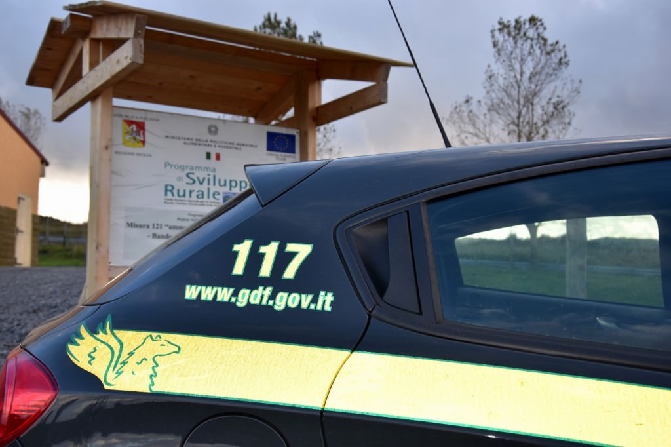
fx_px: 783
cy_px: 224
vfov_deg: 31.9
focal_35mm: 42
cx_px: 336
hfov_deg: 46.4
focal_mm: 28
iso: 160
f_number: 5.6
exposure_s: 1/125
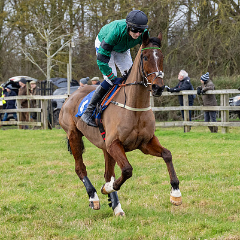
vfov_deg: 7.3
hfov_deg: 7.3
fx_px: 1890
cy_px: 90
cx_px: 167
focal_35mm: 241
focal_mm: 78
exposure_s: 1/500
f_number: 4
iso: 800
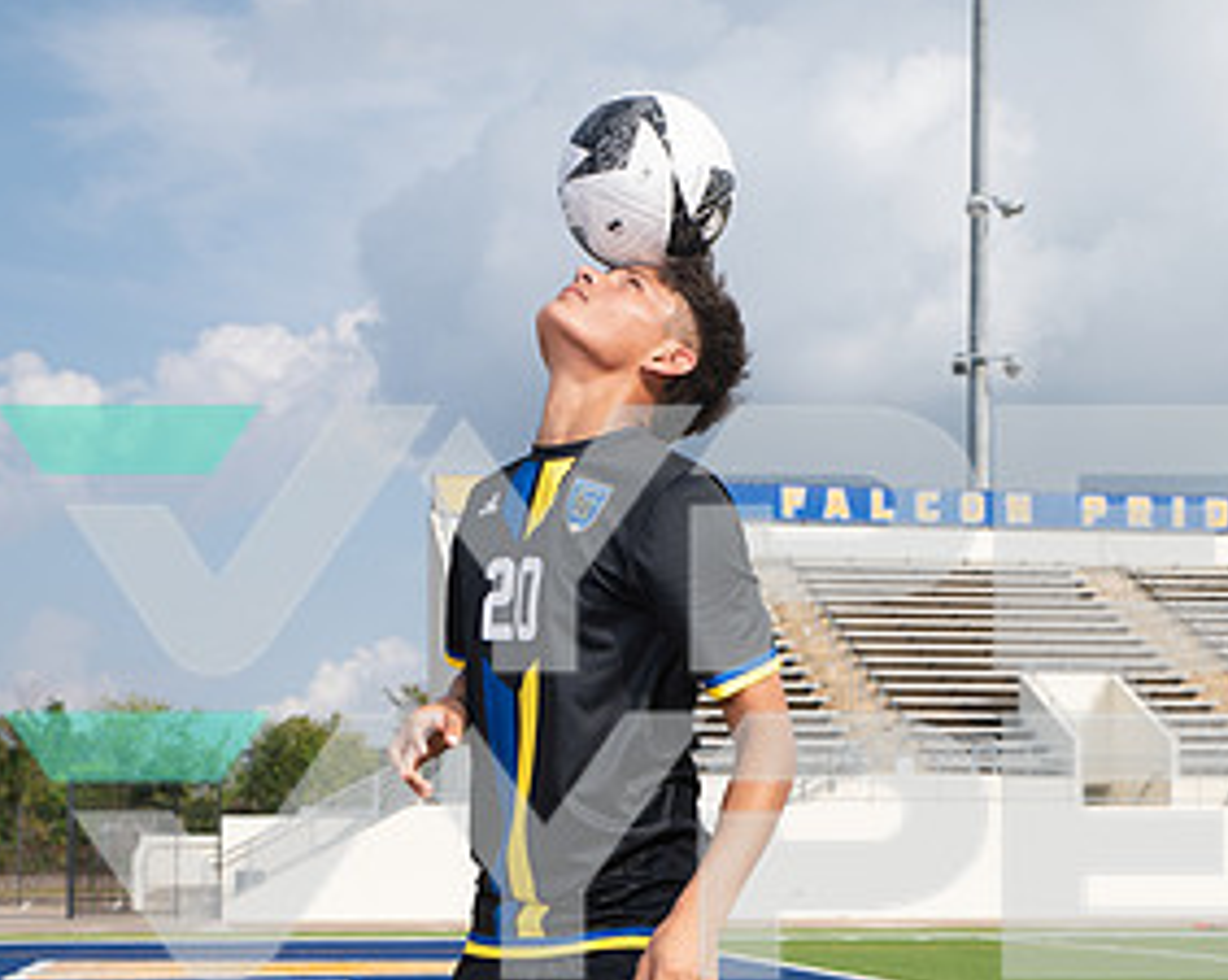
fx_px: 2505
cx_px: 649
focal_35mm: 69
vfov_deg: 21.7
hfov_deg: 27.5
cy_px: 849
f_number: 7.1
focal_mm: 46
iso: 100
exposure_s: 1/400
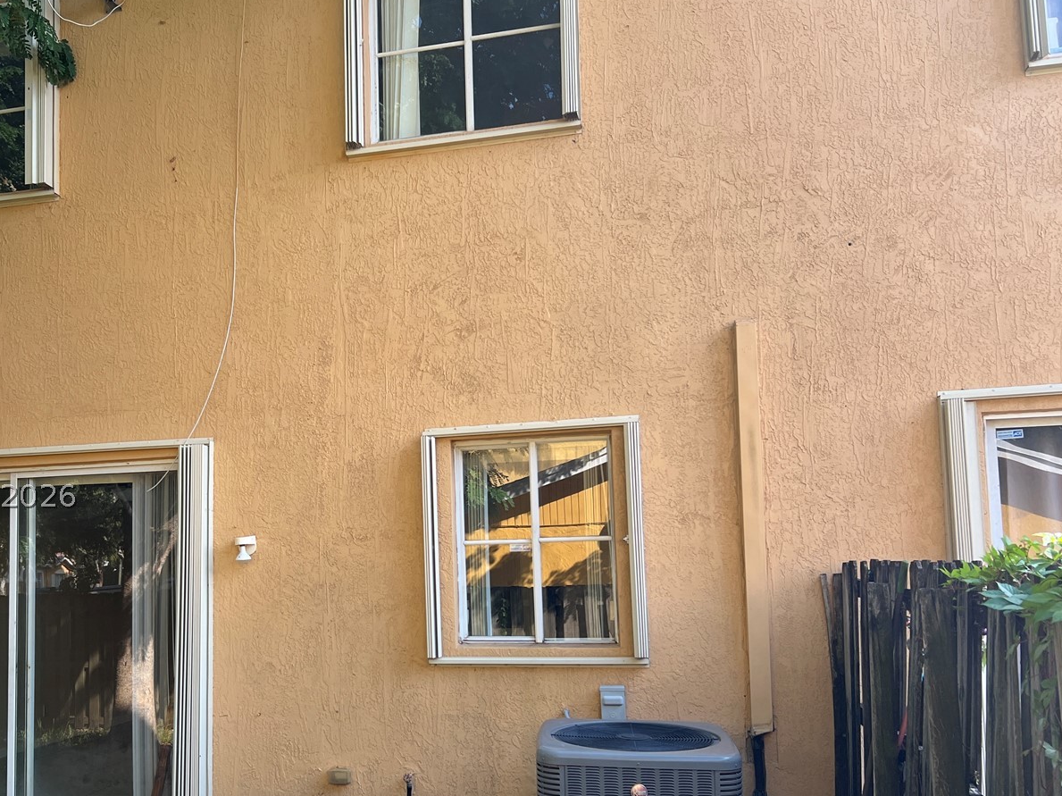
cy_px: 496
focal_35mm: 35
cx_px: 350
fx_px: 1073
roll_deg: +0.5
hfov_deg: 51.6
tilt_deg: +1.7
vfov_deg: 40.4
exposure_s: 1/389
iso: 50
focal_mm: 5.7
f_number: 1.5
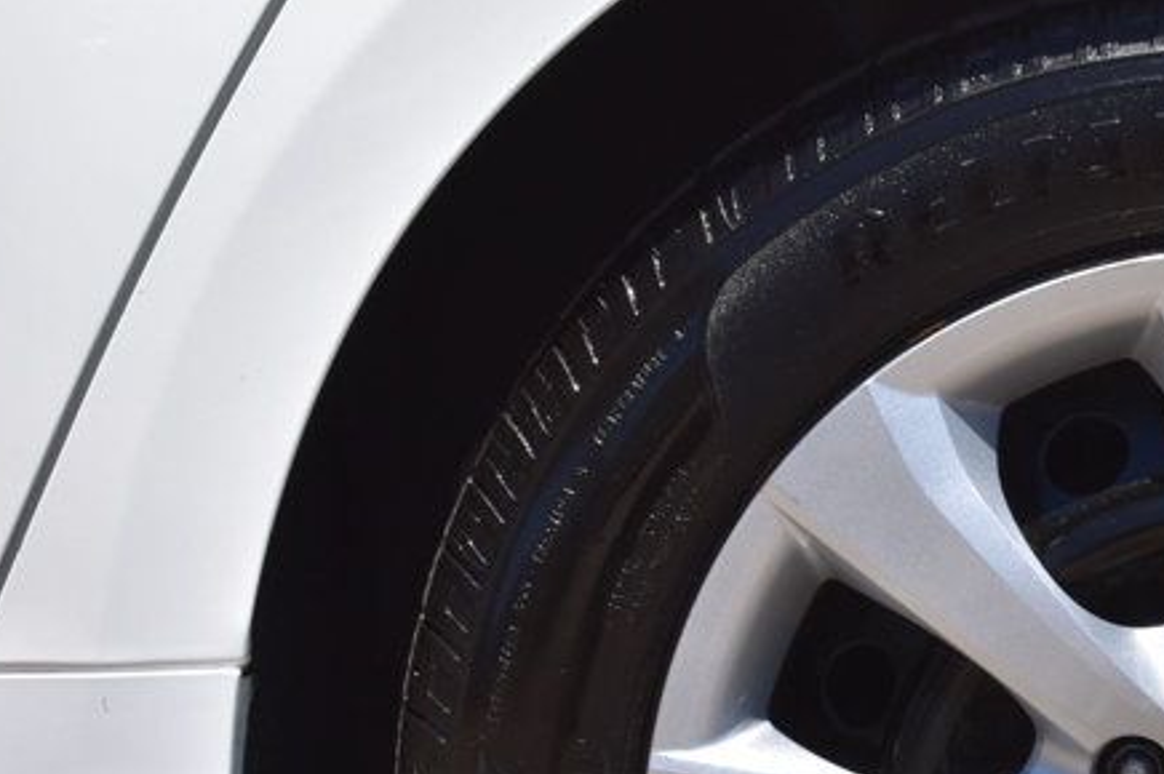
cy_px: 795
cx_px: 1330
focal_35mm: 134
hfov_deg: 14.9
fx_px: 4329
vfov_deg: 10.1
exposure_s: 1/500
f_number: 11
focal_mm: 38
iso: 360
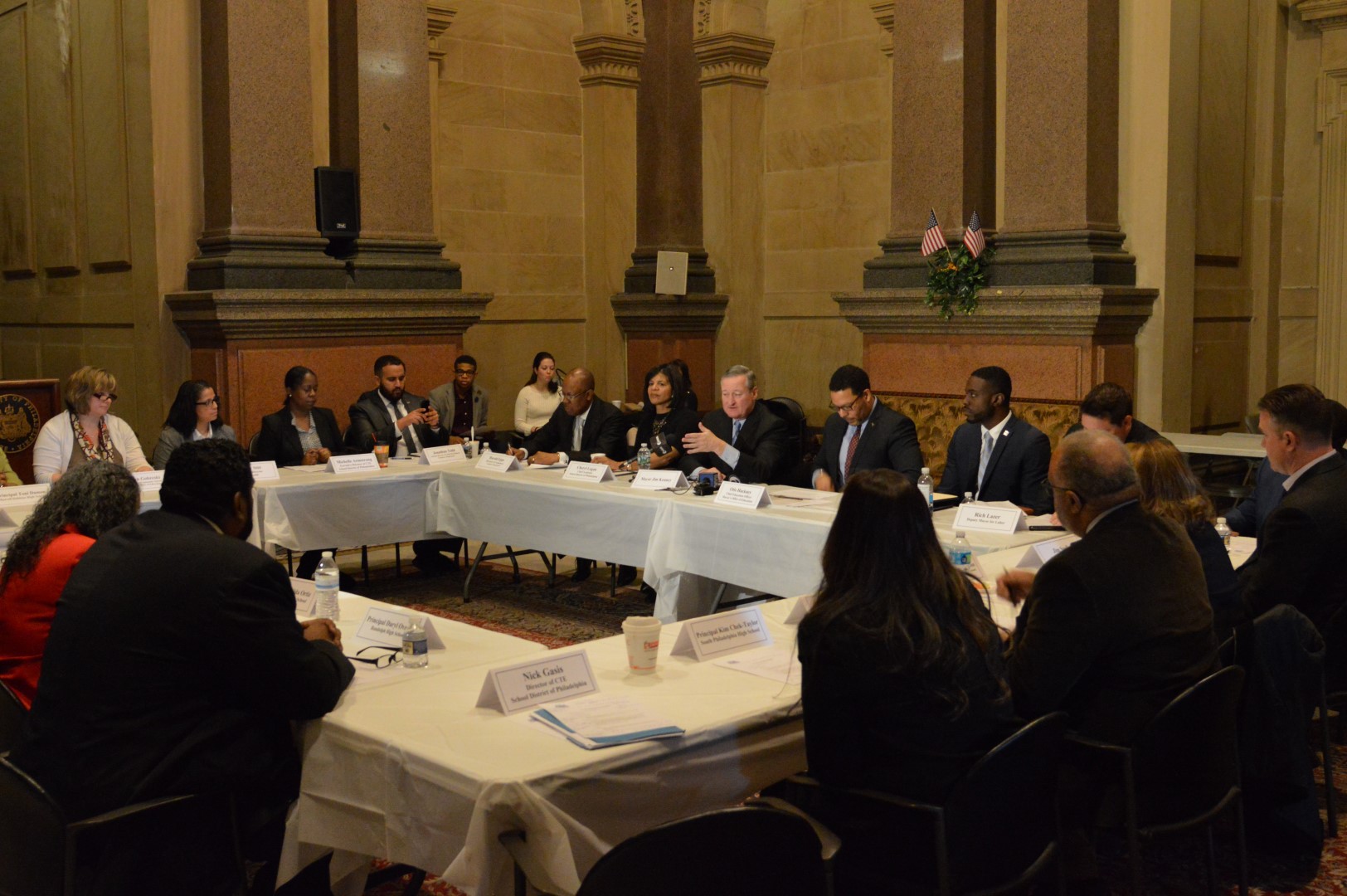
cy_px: 448
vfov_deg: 36.8
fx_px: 1346
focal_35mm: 36
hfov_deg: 53.2
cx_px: 674
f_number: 4
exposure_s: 1/13
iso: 3200
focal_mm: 24
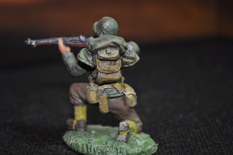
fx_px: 465
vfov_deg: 18.9
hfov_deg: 28.1
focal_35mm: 72
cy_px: 78
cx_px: 116
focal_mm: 48
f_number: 5.6
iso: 280
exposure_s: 1/60
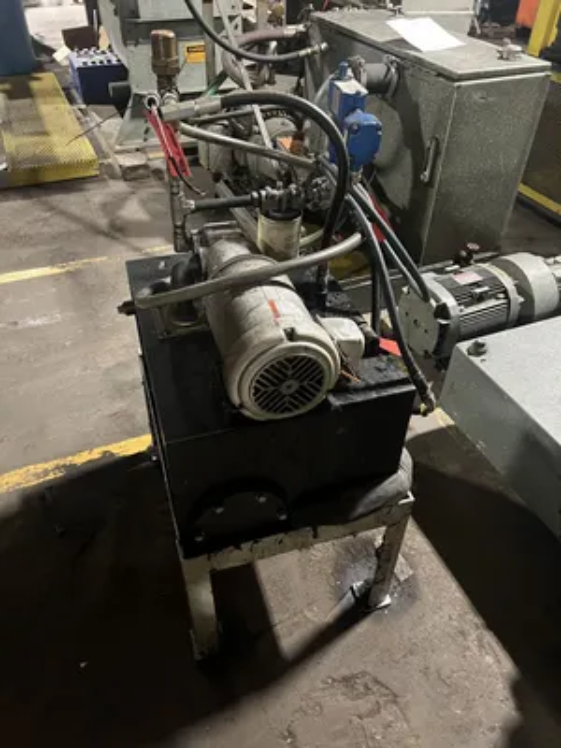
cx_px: 280
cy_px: 374
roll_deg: -1.8
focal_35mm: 26
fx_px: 562
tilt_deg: -40.6
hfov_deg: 53.1
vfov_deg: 67.3
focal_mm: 5.7
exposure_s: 1/34
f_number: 1.5
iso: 640
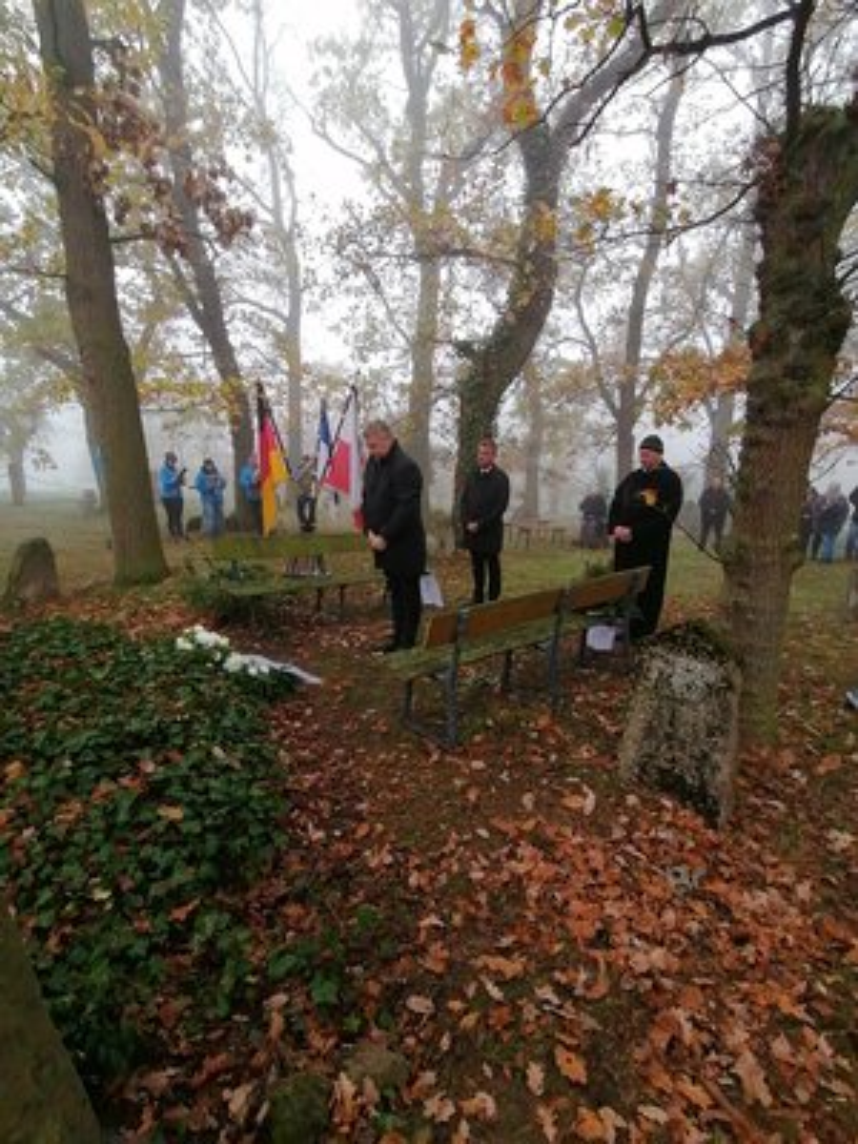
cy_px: 572
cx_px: 429
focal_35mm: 17
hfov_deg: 74.7
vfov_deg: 91.0
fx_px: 562
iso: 50
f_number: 2.4
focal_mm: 2.7
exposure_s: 1/167
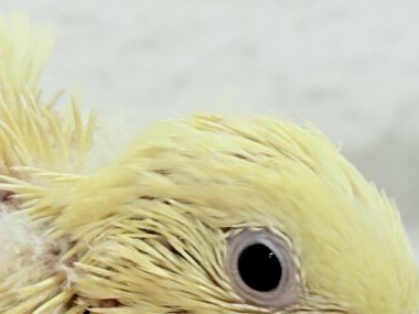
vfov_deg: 9.0
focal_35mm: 164
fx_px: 1985
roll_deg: +2.3
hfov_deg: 11.9
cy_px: 210
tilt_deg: +1.2
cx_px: -33
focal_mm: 5.96
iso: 32
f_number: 1.6
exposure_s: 1/50
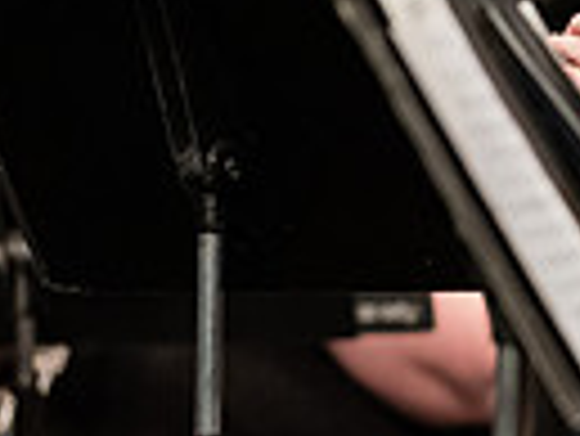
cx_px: 886
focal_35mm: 1295
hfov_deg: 1.5
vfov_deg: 1.2
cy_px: 124
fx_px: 21718
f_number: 3.2
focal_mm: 300
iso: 4000
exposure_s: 1/320
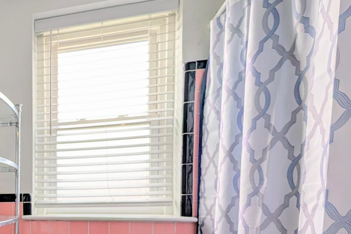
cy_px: 210
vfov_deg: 46.3
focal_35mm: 25
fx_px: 244
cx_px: 19
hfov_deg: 58.2
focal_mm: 2.02
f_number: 1.7
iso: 59
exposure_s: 1/214
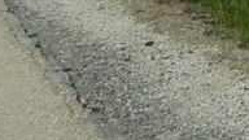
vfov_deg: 8.0
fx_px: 957
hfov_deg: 13.1
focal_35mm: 145
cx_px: 481
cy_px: -124
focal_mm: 4.5
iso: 400
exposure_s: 1/500
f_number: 8.7
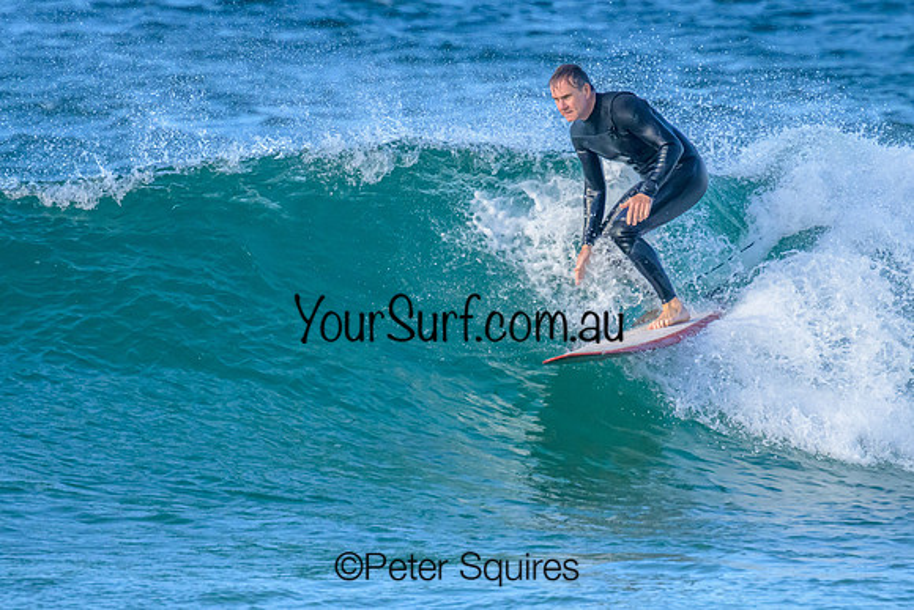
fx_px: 27935
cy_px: 368
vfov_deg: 1.3
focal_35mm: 1100
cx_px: 405
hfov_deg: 1.9
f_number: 11
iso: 3600
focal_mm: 800
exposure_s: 1/2000
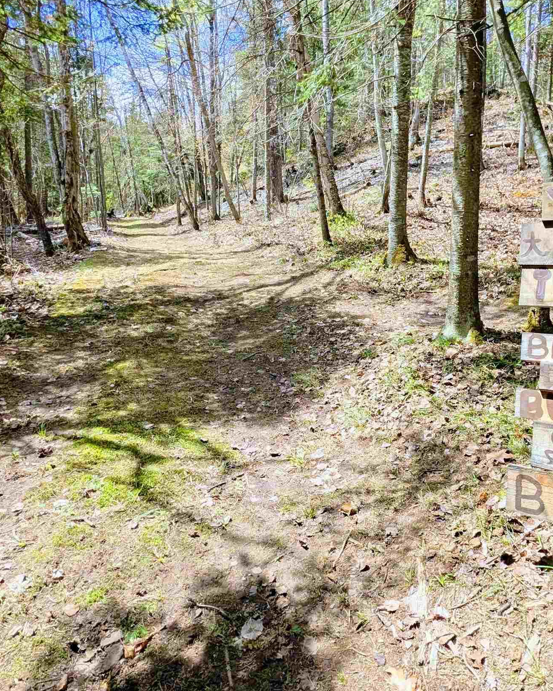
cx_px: 355
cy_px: 272
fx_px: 450
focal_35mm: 22
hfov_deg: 62.0
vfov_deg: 74.1
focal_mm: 2.02
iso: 51
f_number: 1.7
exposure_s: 1/1773
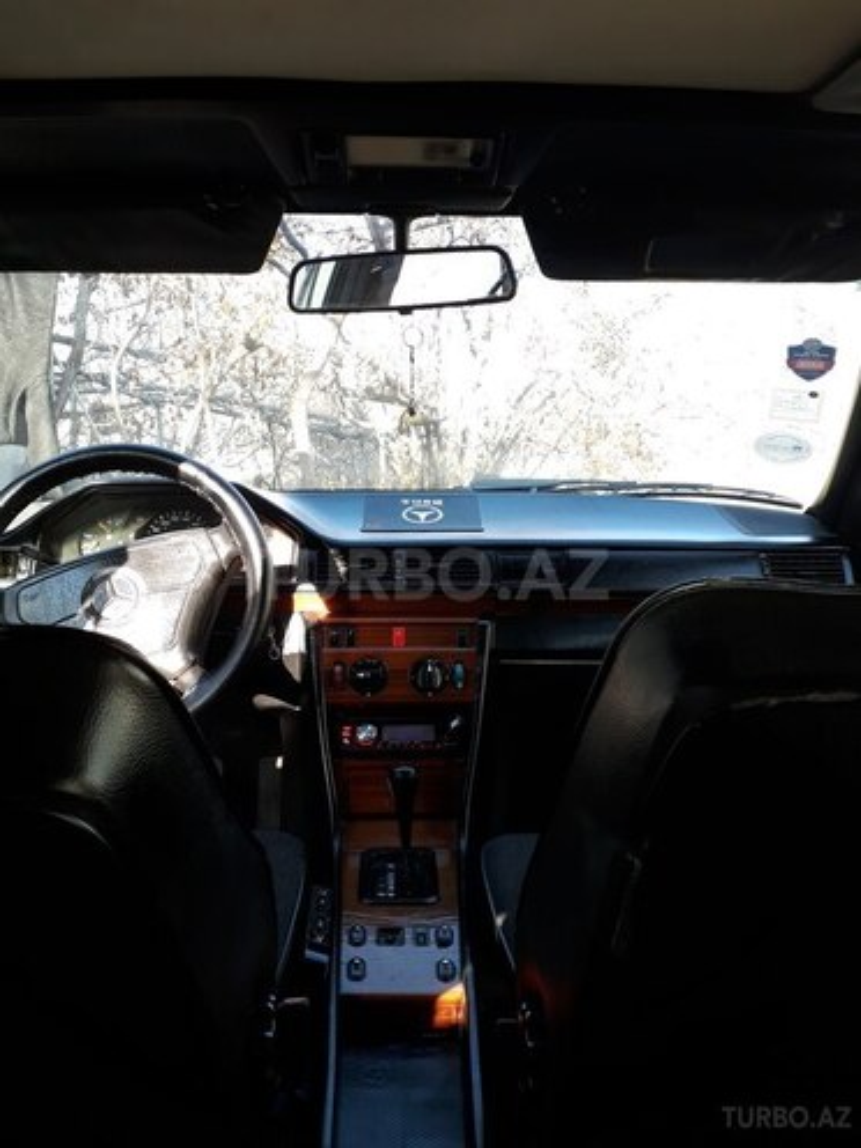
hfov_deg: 51.4
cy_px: 574
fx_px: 895
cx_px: 430
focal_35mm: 27
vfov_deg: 65.3
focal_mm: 3.6
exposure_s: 1/50
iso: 40
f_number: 1.9
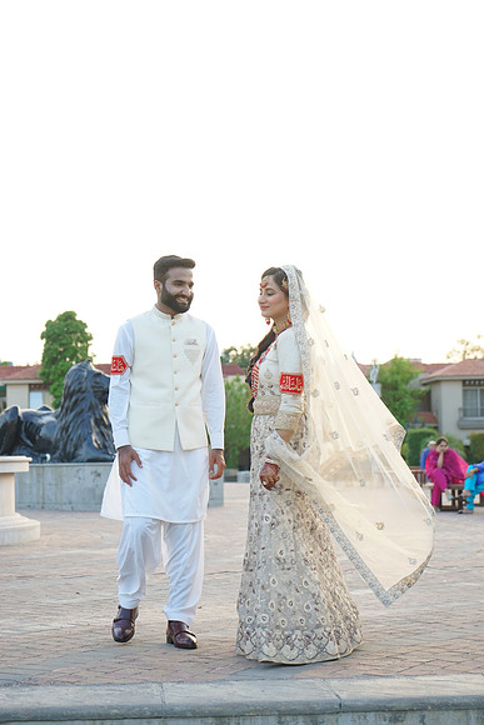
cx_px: 242
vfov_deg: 31.4
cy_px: 362
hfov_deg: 21.3
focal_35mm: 64
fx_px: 1290
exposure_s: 1/200
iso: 400
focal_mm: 64
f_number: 4
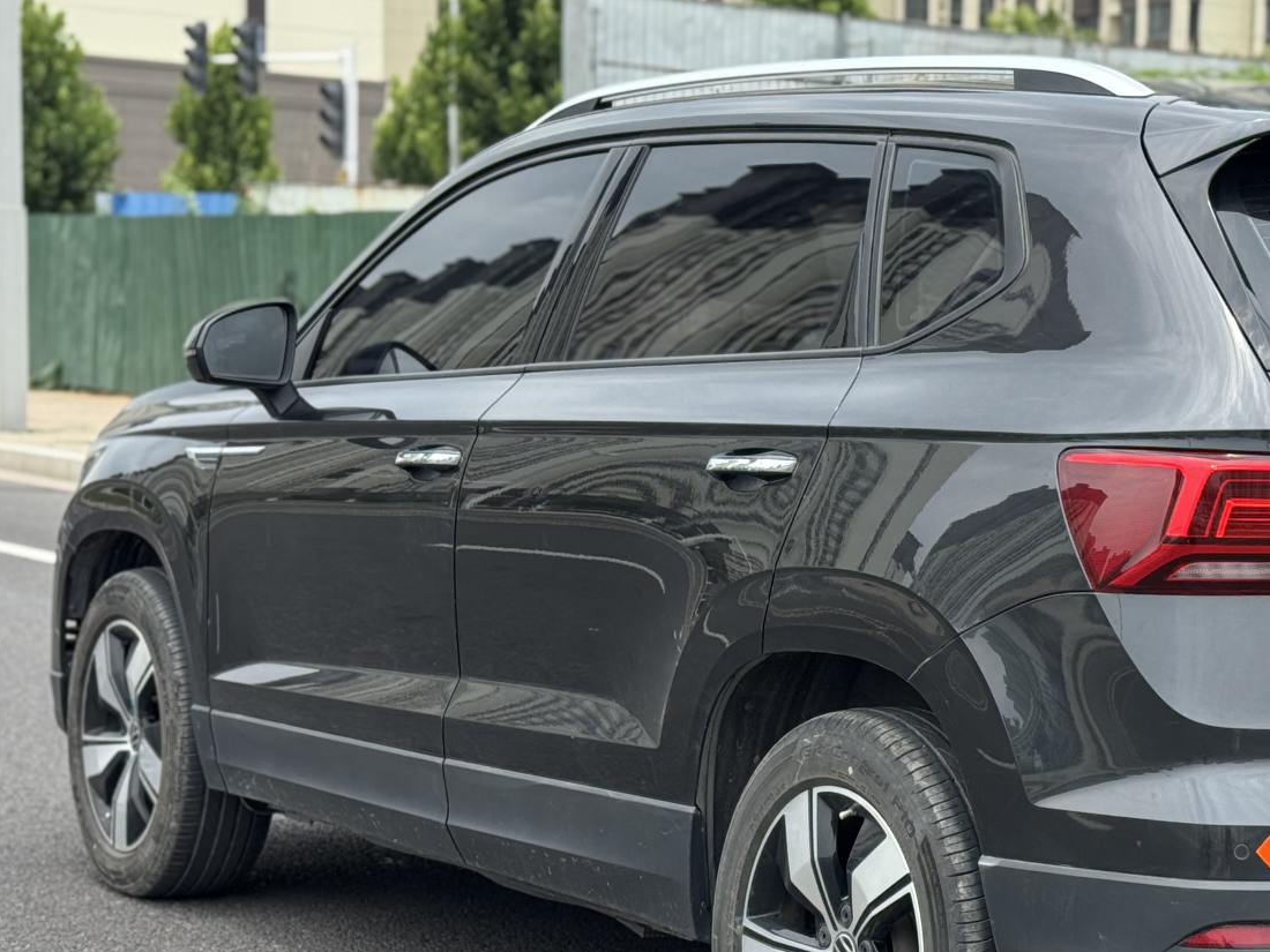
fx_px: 3229
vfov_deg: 16.7
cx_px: 1014
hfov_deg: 22.0
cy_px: 650
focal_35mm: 88
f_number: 1.78
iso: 64
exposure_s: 1/1250
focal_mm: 6.76
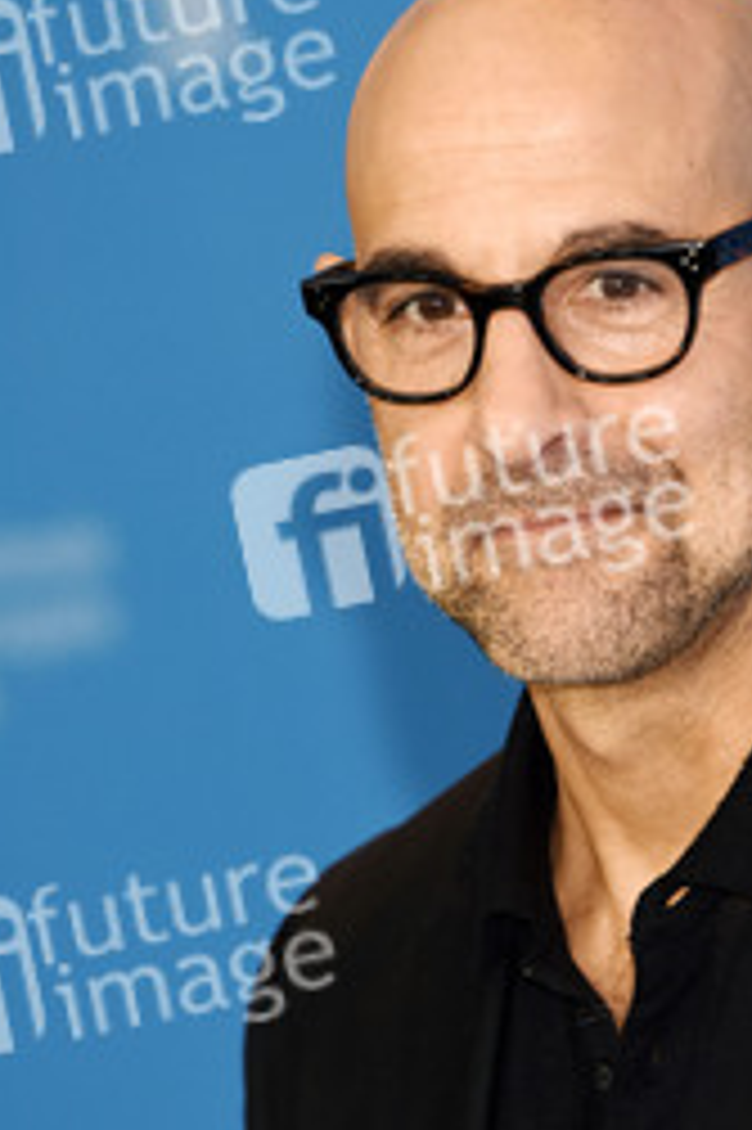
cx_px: 594
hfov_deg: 3.2
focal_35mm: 431
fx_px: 13522
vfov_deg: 4.8
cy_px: 738
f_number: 3.5
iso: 640
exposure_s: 1/320
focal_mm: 180
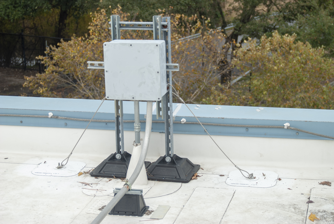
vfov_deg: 14.7
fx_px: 864
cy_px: 112
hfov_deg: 21.9
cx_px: 167
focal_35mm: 93
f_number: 8
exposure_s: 1/160
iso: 100
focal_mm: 62
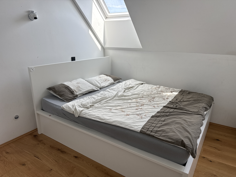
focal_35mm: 24
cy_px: 88
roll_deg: -1.5
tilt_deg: -15.7
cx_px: 118
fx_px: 164
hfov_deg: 71.6
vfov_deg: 56.8
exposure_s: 1/473
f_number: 1.78
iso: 100
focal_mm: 6.76
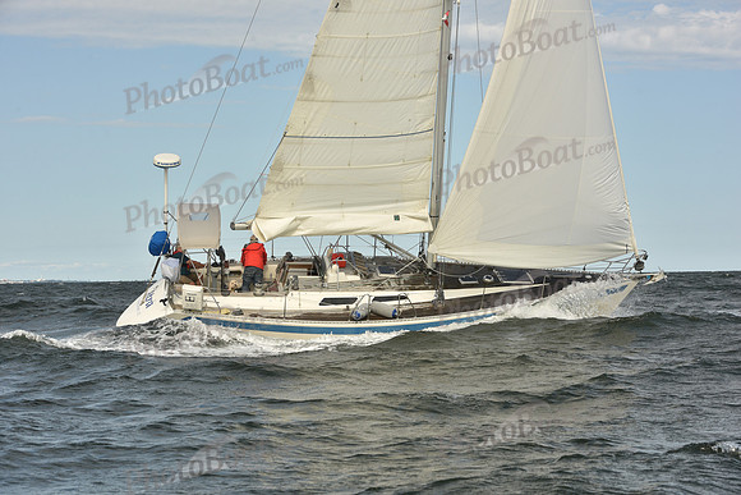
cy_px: 248
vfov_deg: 19.5
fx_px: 1441
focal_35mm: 70
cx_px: 370
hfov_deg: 28.8
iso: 250
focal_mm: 70
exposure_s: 1/800
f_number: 9
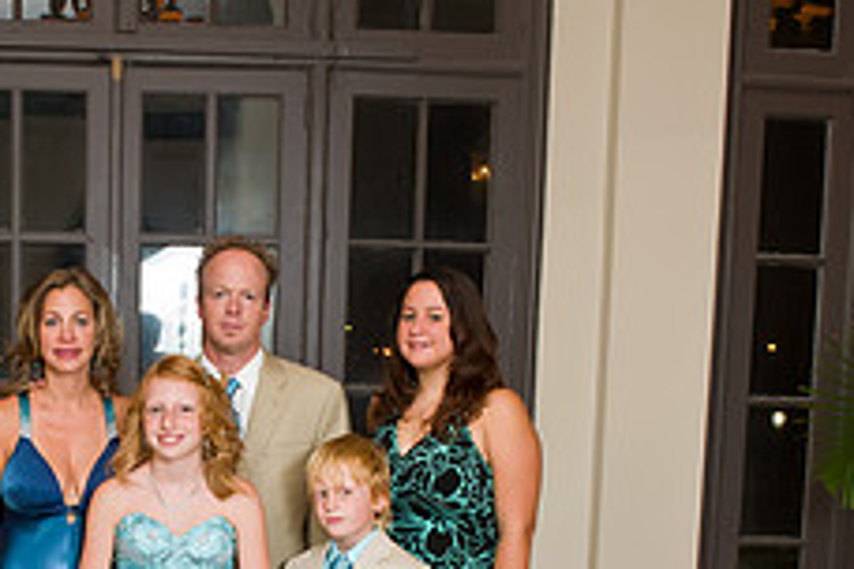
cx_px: 161
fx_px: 1447
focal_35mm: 61
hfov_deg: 31.9
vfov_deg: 21.6
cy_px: 543
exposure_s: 1/125
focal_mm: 24
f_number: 5.6
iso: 1600
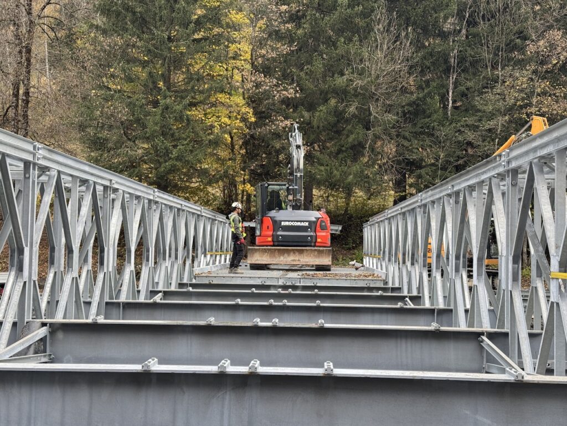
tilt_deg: +2.7
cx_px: 284
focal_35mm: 48
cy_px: 213
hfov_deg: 39.7
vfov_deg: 30.3
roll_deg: -0.9
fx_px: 786
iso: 64
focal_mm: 6.76
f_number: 1.78
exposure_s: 1/121
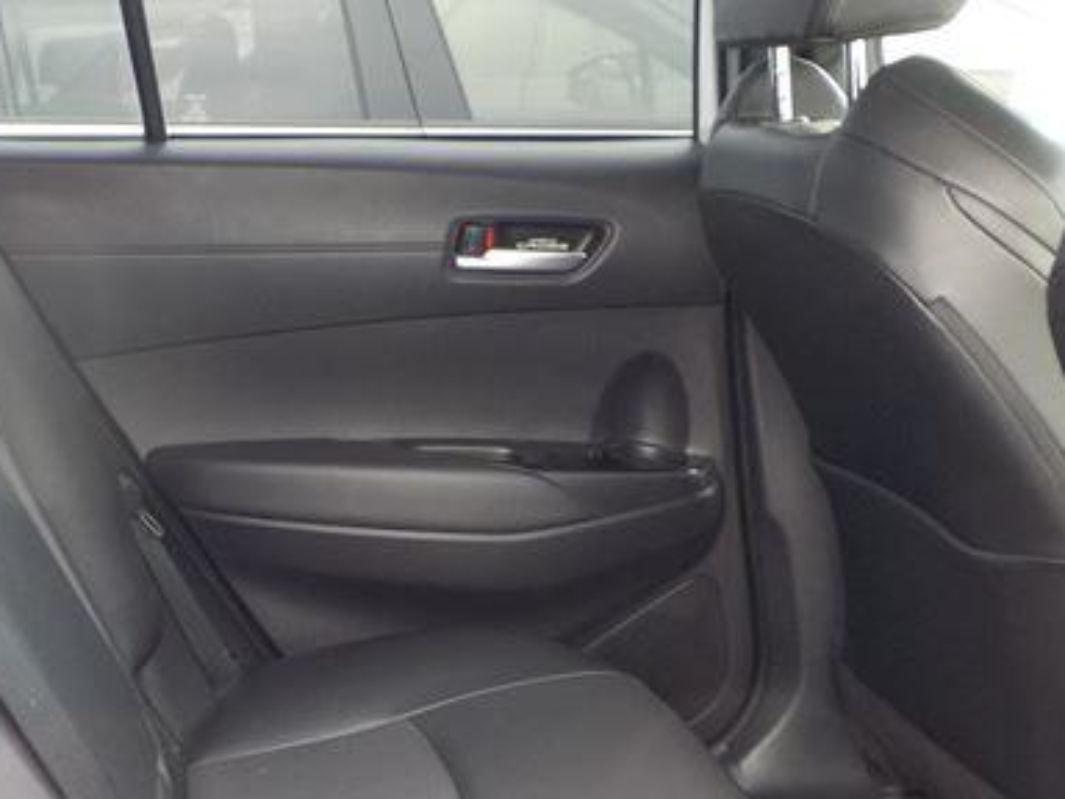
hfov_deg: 37.3
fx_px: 1538
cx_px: 272
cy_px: 533
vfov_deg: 28.9
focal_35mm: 50
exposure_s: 1/30
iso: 160
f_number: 3.3
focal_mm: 4.1
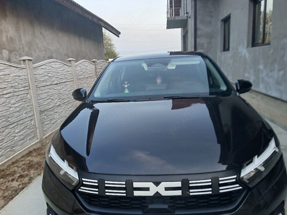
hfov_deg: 65.3
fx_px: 224
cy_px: 111
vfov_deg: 51.3
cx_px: 142
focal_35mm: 27
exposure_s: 1/50
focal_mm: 3.98
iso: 64
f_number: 1.8
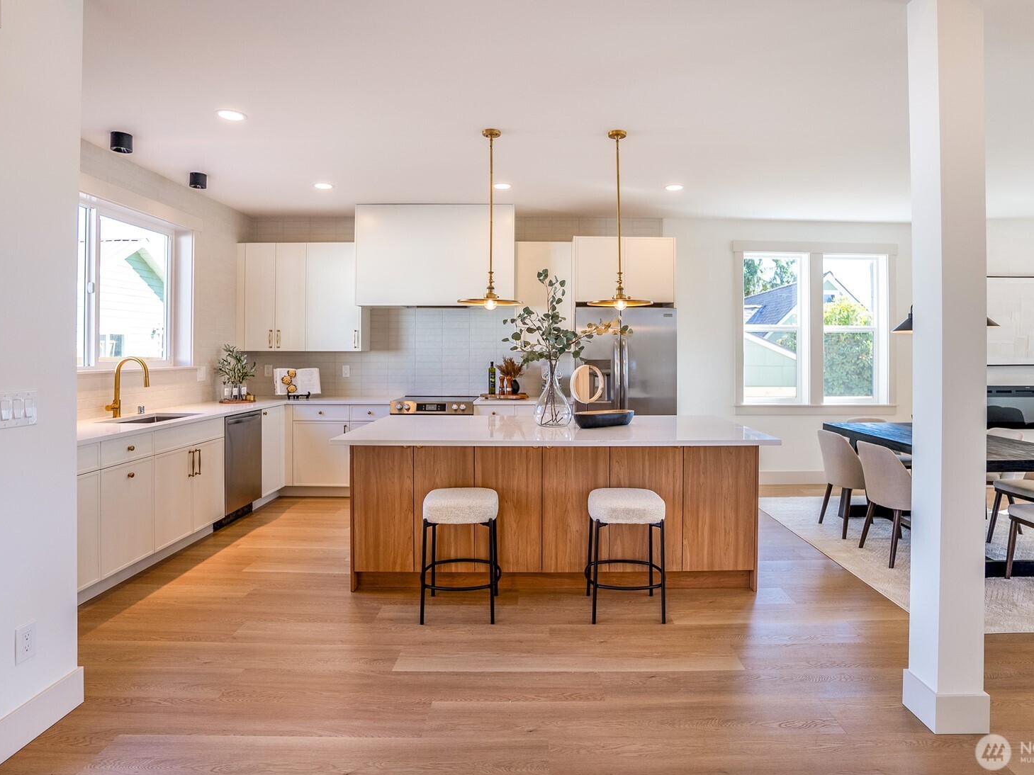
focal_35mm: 19
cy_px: 378
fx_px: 567
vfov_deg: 68.7
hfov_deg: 84.6
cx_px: 547
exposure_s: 1/200
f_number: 2.8
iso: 320
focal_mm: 17
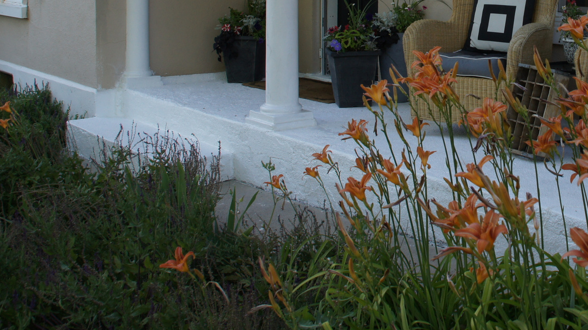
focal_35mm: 54
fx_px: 842
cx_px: 478
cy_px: -5
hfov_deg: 37.0
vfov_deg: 21.4
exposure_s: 1/60
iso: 200
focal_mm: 18
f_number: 6.3
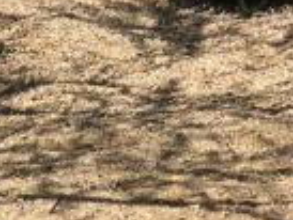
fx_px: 1838
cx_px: 90
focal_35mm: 217
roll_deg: +1.4
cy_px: -438
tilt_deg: -0.7
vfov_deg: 6.3
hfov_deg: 9.1
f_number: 2.2
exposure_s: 1/1508
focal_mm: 4.15
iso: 25
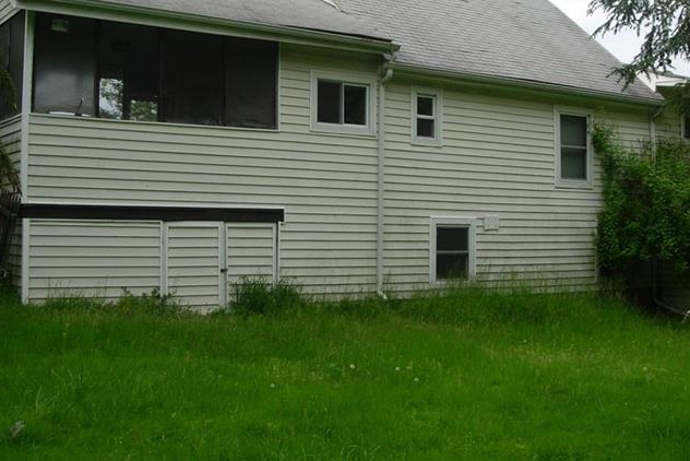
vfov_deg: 27.0
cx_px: 377
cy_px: 188
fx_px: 959
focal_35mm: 50
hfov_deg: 39.5
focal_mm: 7.8
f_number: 4.8
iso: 79
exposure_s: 1/197
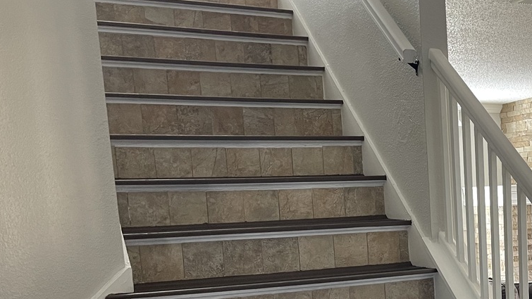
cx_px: 481
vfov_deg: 21.4
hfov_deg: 36.1
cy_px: 308
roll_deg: +1.9
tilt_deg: -9.5
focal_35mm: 54
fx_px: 762
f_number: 1.6
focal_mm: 5.1
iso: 250
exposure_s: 1/60
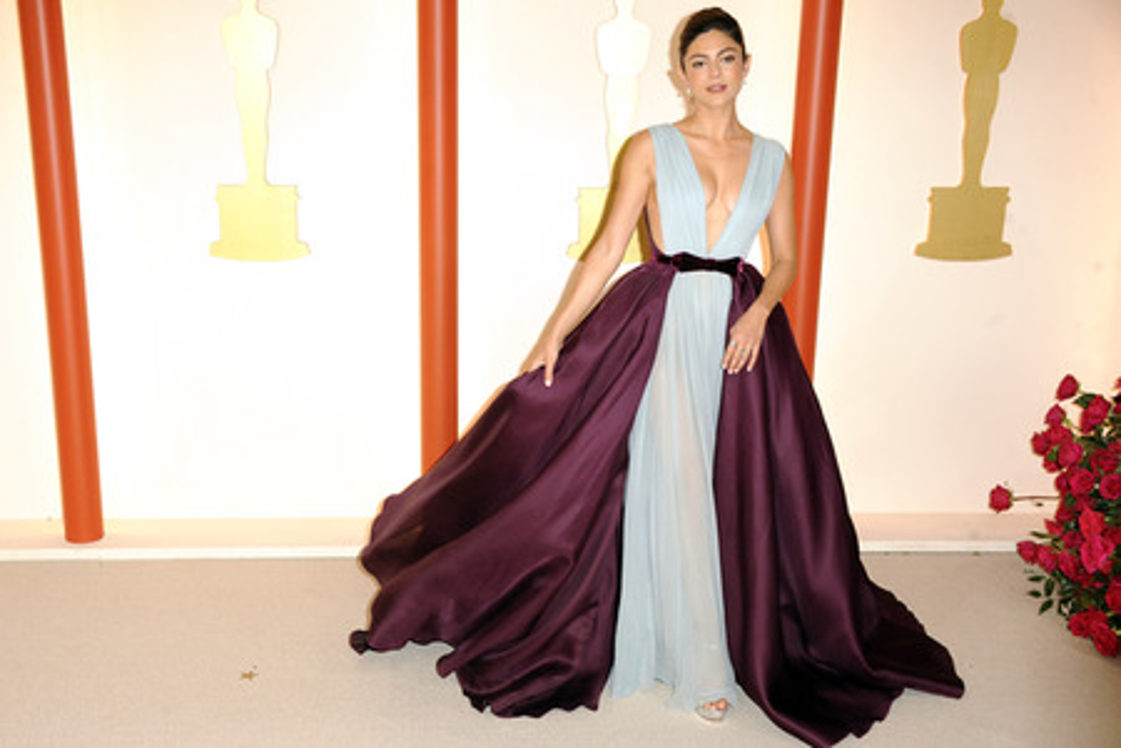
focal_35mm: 40
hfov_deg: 48.5
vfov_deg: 33.4
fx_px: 1245
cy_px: 374
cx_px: 560
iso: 1600
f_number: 5.6
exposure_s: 1/200
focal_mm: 40
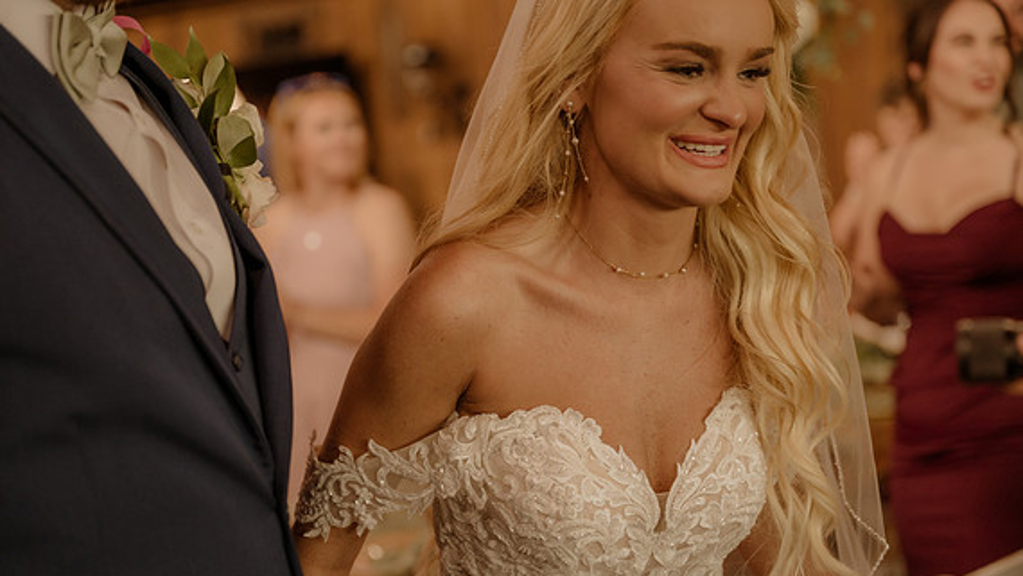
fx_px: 1764
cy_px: 333
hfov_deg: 32.3
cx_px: 506
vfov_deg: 18.5
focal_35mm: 65
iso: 1000
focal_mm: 61
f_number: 2.8
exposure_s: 1/320
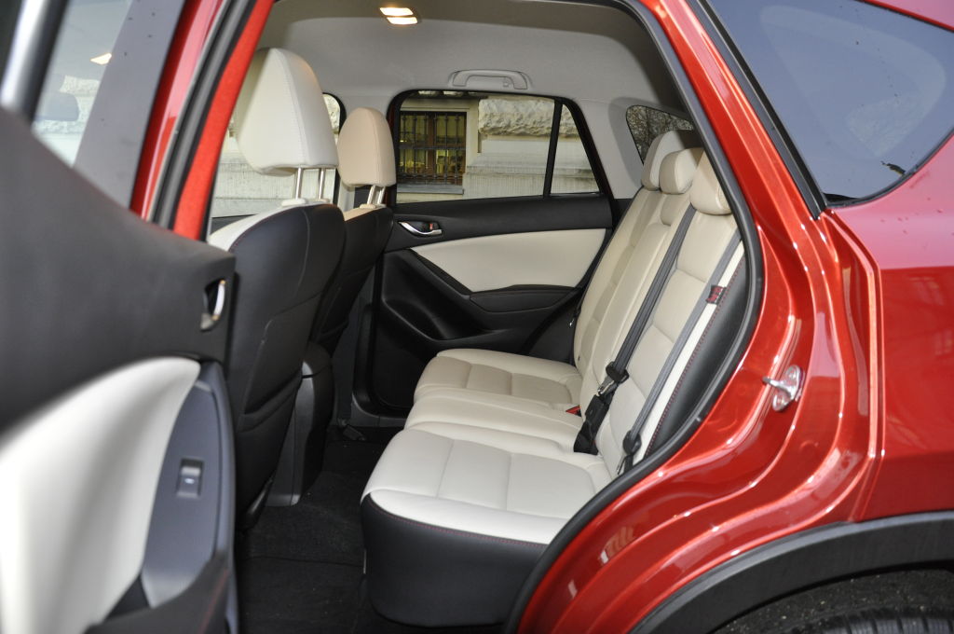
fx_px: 715
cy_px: 317
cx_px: 477
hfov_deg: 67.4
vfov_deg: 47.8
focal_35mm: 27
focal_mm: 18
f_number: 3.5
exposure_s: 1/60
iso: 800
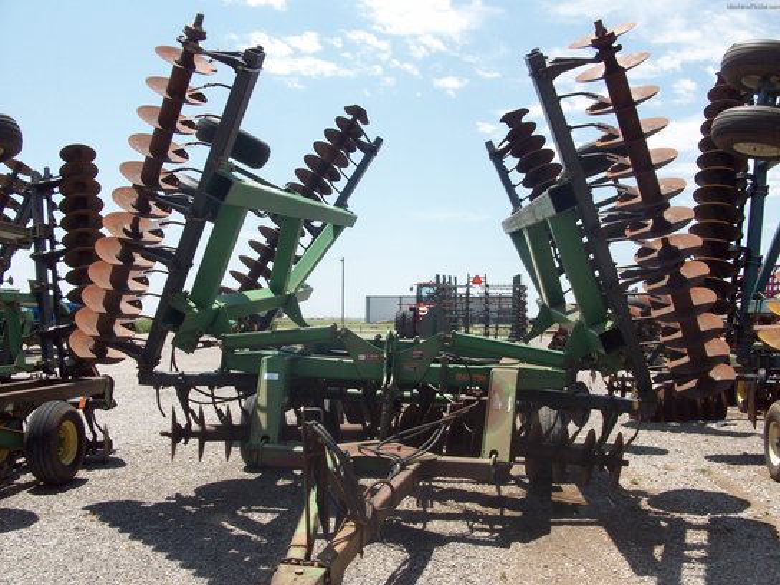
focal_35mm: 34
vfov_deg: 41.8
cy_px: 292
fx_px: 766
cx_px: 390
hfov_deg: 54.0
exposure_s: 1/294
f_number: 5.5
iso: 64
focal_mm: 5.7
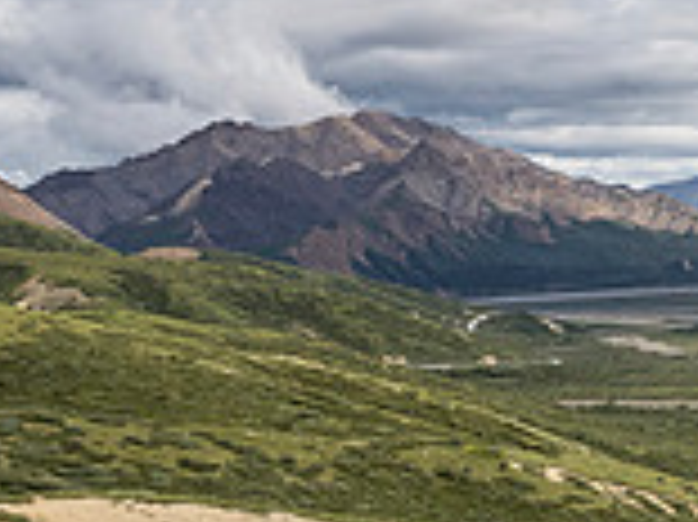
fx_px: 1813
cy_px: 448
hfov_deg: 20.9
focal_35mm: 90
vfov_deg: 16.2
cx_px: 739
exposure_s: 1/1250
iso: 500
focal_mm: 12
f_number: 5.6
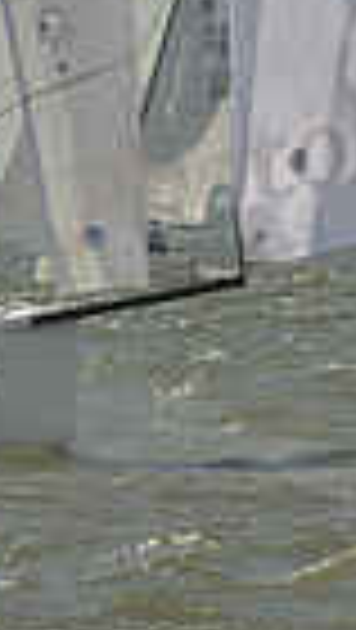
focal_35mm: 954
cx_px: -169
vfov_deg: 2.3
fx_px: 15971
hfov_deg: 1.3
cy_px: -490
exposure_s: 1/1600
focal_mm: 220
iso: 280
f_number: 10
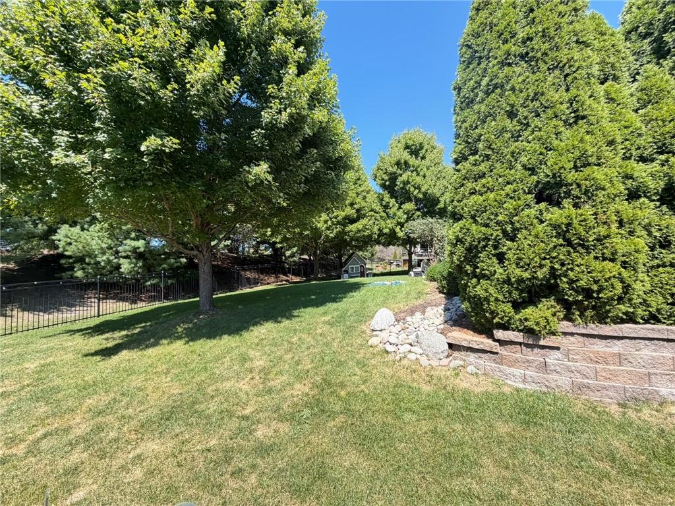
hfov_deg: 102.1
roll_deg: +0.6
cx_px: 338
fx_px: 273
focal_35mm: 14
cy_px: 253
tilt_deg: +4.1
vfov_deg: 85.7
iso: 64
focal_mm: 2.22
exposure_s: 1/219
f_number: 2.2
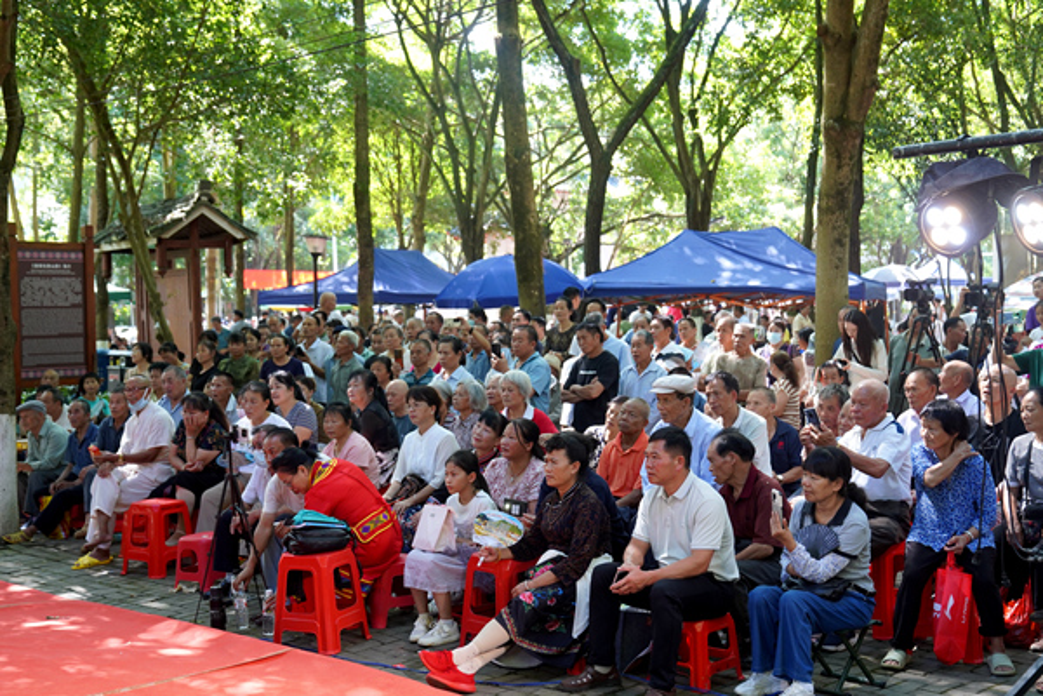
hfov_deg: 44.5
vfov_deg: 30.5
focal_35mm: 44
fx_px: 1275
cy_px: 348
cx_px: 522
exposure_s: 1/160
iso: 1250
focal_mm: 44
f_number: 4
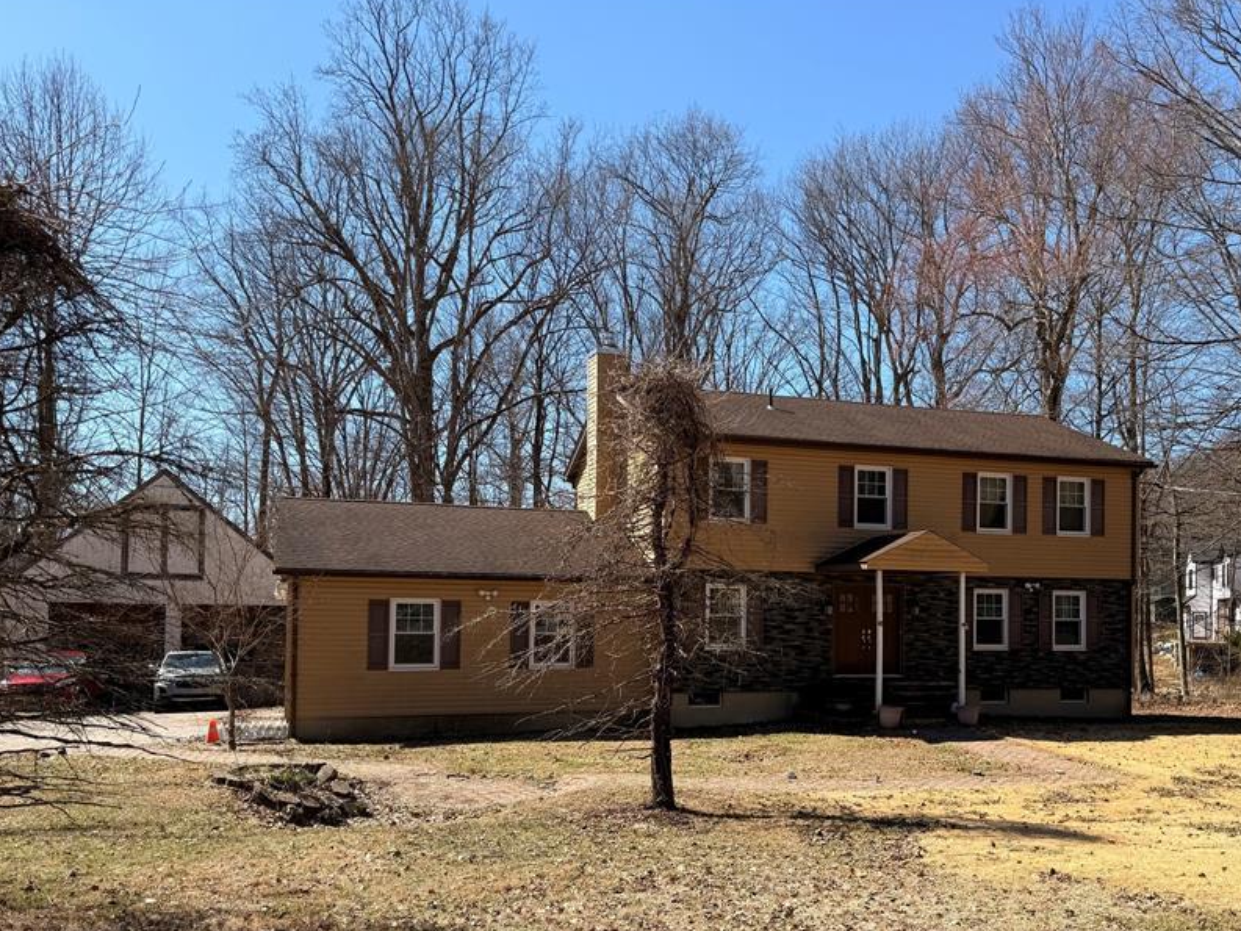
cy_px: 585
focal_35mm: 31
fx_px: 1112
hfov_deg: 58.0
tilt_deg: +1.1
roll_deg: -0.3
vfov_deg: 45.1
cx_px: 720
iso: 80
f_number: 1.78
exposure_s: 1/3021
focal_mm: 6.76
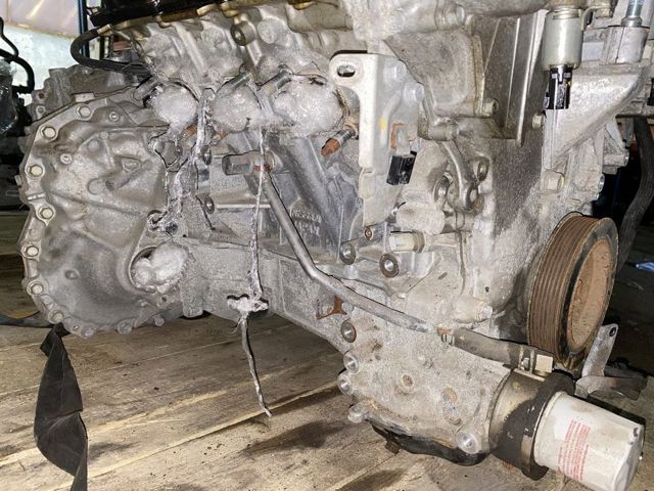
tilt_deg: -9.5
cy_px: 246
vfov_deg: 53.1
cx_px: 327
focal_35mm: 26
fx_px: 491
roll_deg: -6.1
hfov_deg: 67.3
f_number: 1.8
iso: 50
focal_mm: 4.25
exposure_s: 1/26
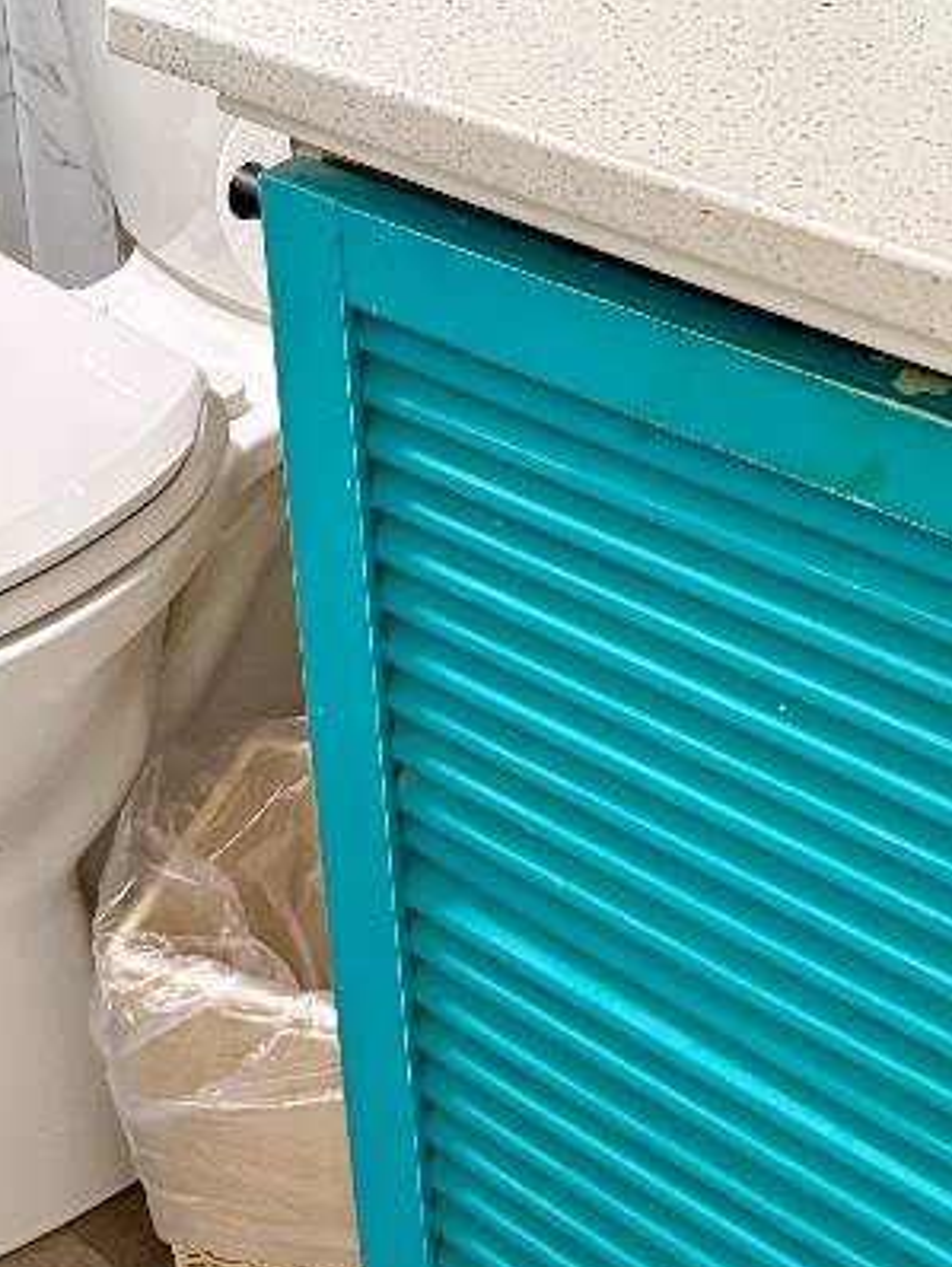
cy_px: -396
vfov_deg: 23.2
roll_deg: +5.9
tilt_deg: -14.3
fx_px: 2711
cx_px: 169
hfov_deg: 19.7
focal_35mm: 74
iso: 250
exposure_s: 1/60
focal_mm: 5.96
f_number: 1.6
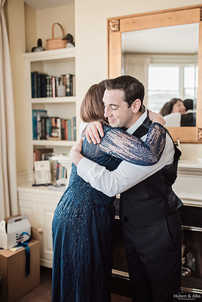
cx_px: 101
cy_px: 151
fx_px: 294
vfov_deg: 54.4
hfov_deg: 37.9
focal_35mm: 35
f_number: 1.8
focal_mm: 35
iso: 500
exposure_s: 1/1600
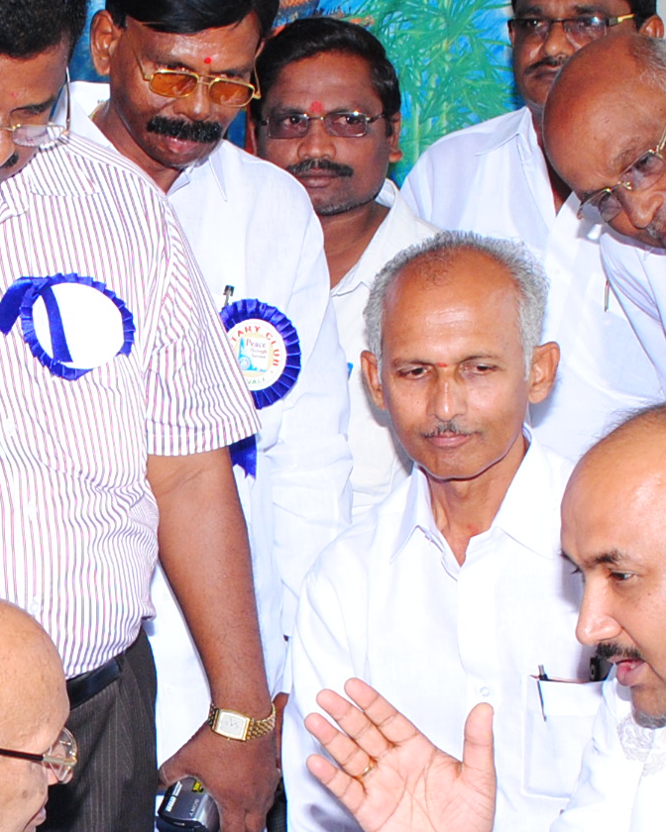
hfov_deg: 14.0
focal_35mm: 107
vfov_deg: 17.9
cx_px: -138
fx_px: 2636
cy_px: 570
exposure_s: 1/125
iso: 400
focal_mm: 22
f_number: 7.1
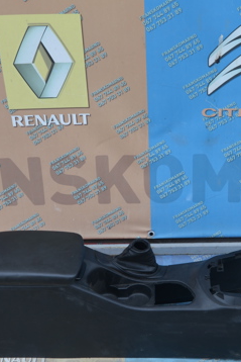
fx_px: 592
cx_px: 156
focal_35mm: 59
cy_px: 213
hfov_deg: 22.9
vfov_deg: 33.8
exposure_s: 1/160
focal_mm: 22
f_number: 6.3
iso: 100
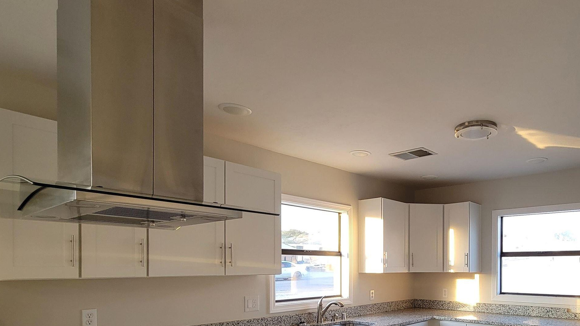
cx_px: 396
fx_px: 354
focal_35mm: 23
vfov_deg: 46.4
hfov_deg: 75.7
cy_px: 269
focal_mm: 2.2
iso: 125
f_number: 2.2
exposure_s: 1/60
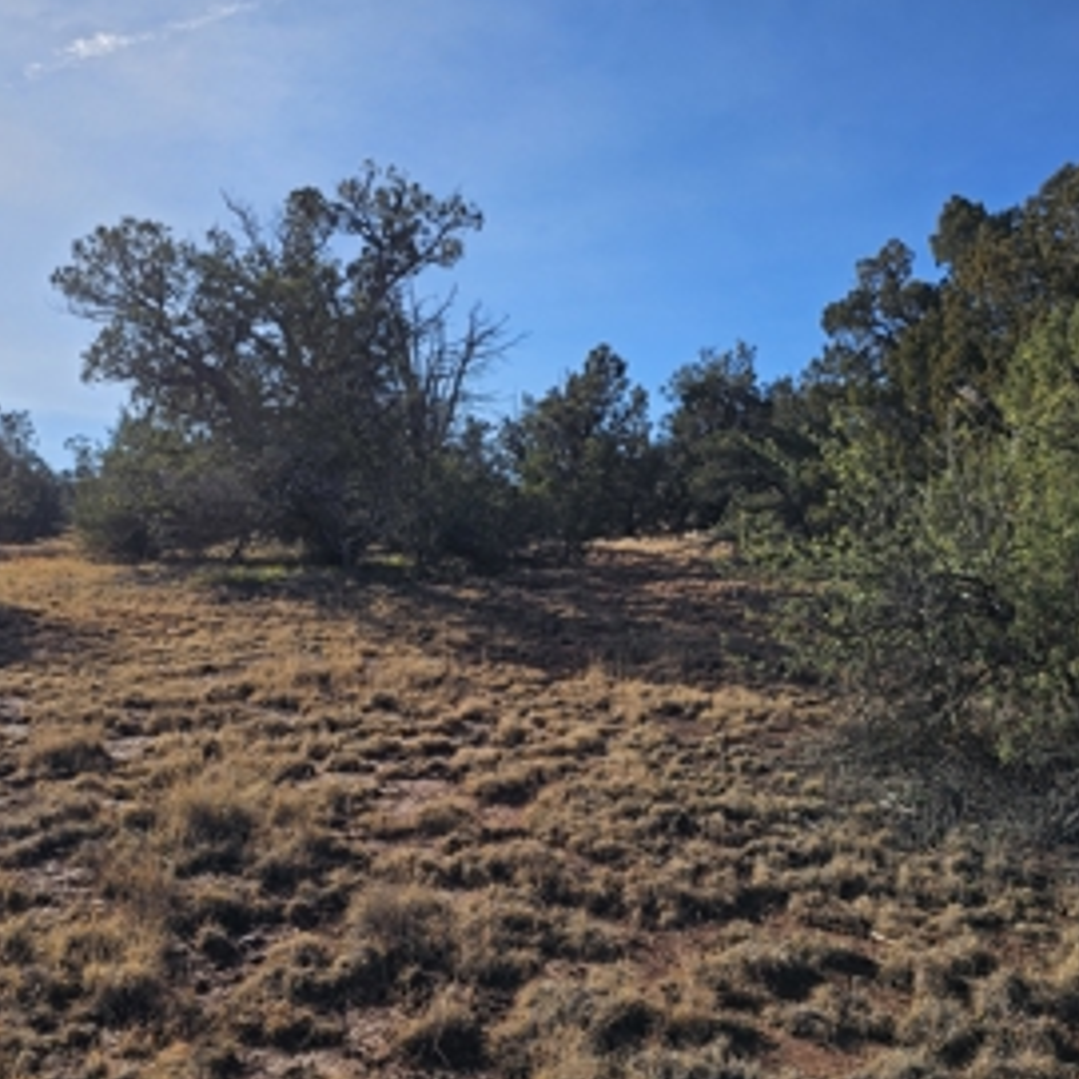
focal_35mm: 30
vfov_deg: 54.0
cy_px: 565
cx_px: 482
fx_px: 1058
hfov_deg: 53.9
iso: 10
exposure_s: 1/807
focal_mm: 6.3
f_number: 1.7
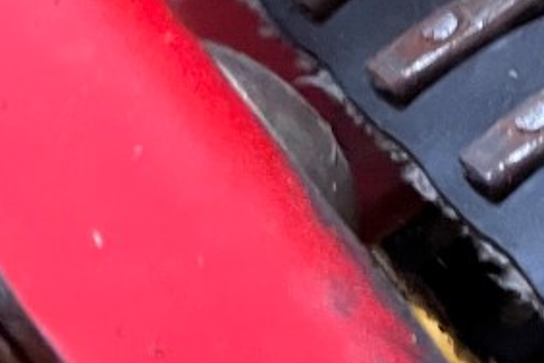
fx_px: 2085
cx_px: 1269
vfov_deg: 9.5
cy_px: -265
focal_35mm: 138
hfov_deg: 12.2
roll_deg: +17.1
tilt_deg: -32.4
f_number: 1.6
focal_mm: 4.2
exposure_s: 1/30
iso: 800
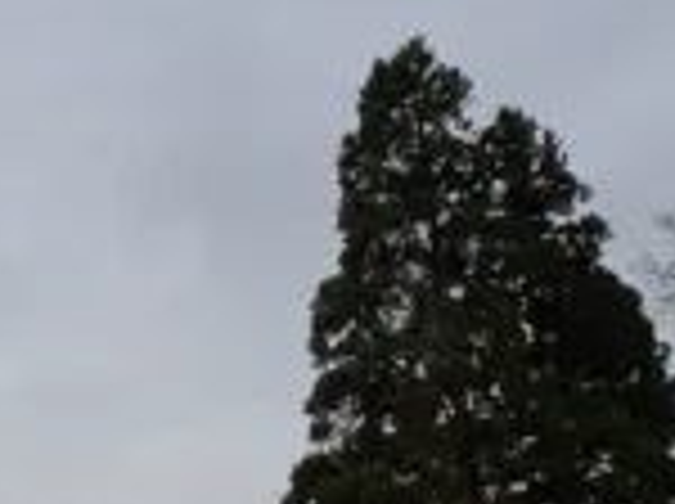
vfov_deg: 19.1
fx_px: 1499
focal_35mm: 77
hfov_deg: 22.9
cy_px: 292
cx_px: -180
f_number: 5.6
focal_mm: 4.1
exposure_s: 1/400
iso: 80
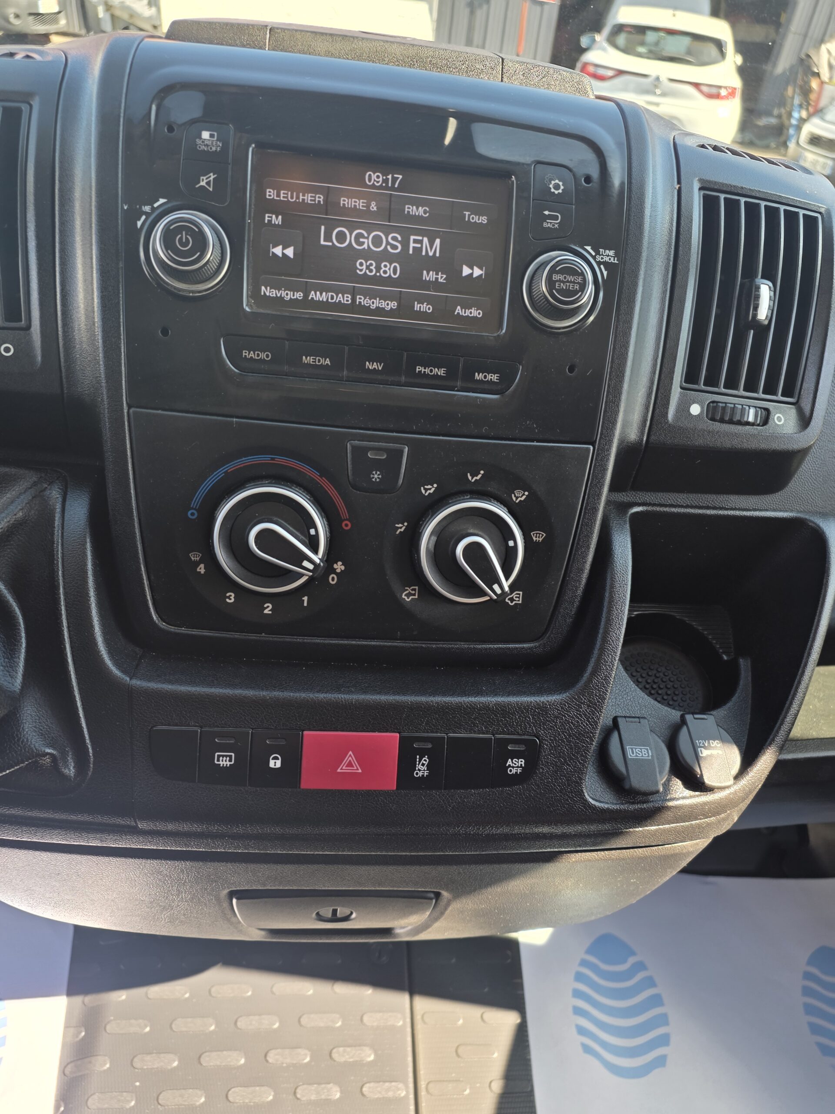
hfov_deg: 58.9
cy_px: 557
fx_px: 740
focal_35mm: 23
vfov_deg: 73.9
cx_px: 418
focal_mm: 6.25
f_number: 1.7
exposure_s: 1/180
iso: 50
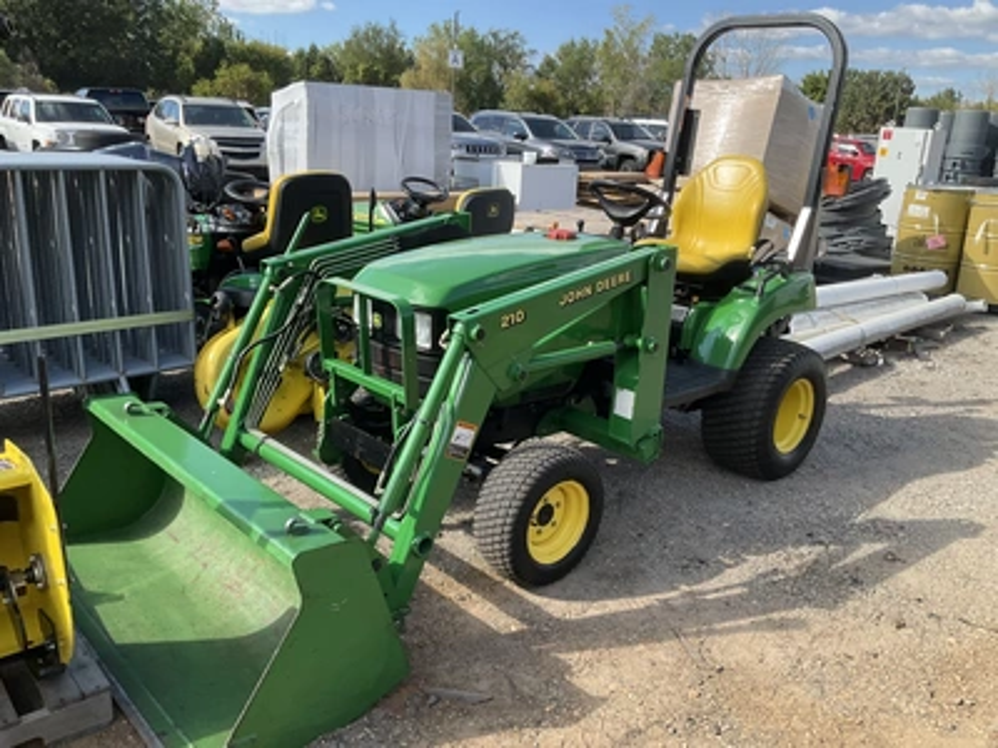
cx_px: 499
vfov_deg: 48.2
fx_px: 836
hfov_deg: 61.7
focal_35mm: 29
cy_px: 374
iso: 25
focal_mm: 3
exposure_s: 1/792
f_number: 1.8
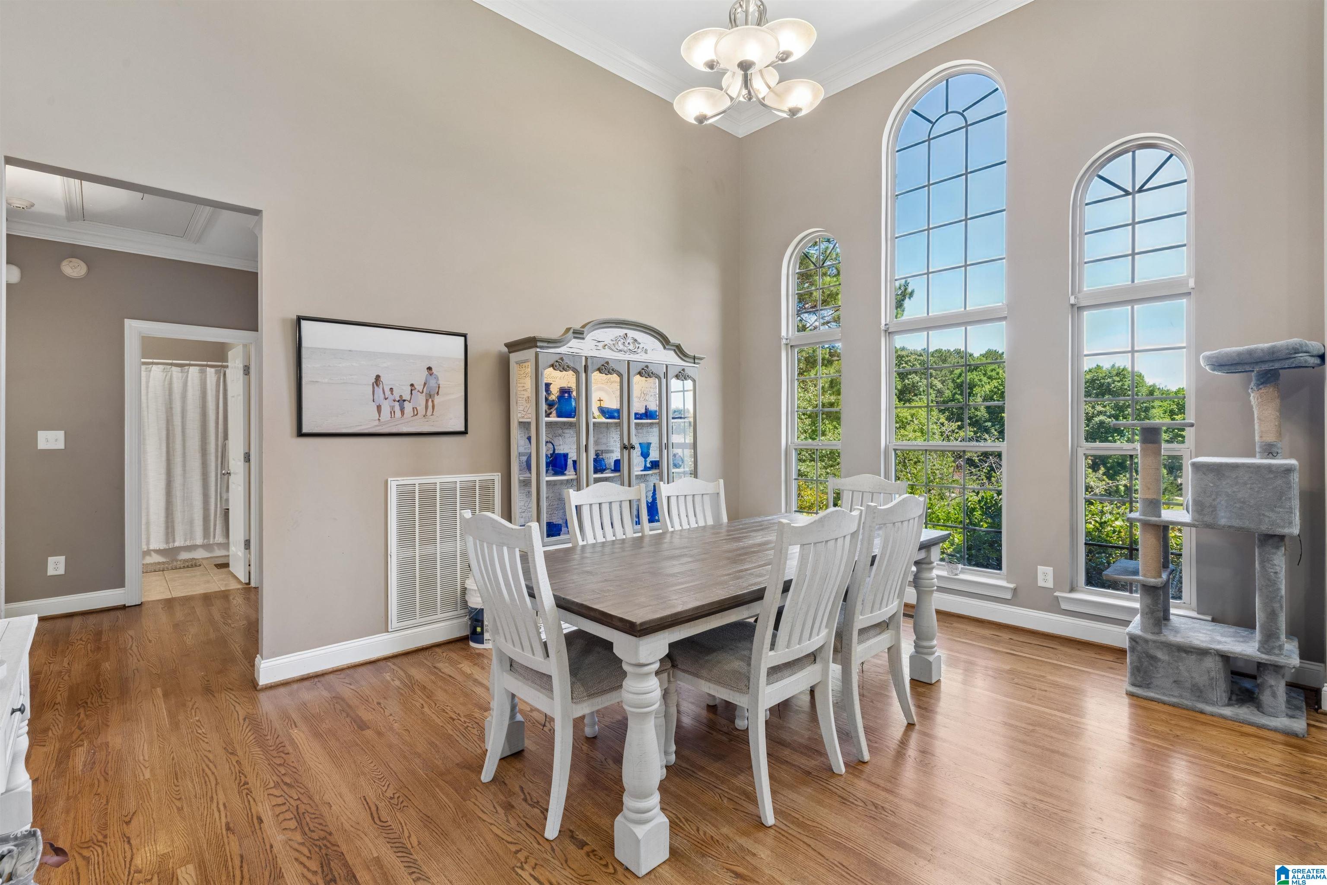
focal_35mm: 16
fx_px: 590
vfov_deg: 73.7
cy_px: 442
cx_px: 664
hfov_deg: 96.7
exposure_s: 1/3.33
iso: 400
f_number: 13
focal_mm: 16
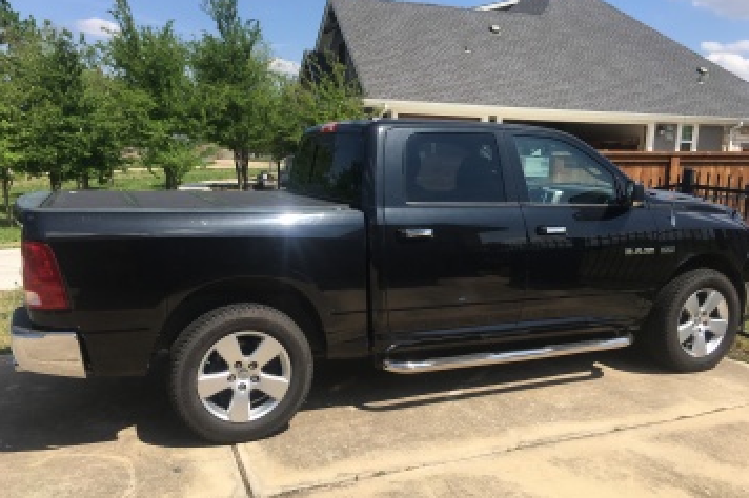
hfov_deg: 60.3
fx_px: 645
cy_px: 261
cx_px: 372
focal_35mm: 31
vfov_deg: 42.3
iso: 25
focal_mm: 4.15
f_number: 2.2
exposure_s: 1/1538
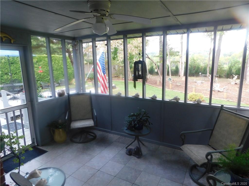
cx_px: 124
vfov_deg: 58.9
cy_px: 93
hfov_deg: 73.9
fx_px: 165
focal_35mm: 23
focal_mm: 4
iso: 125
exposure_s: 1/40
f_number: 3
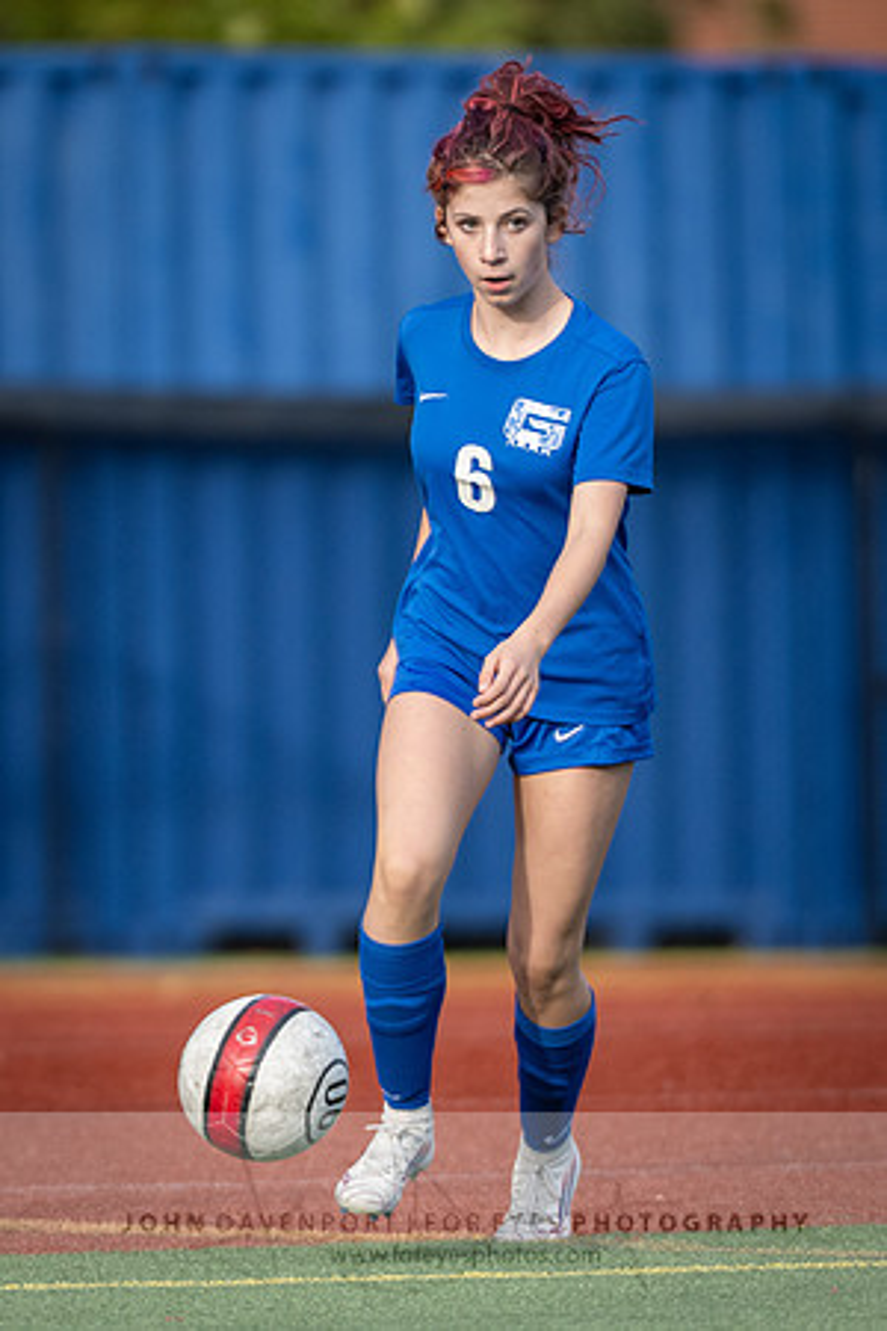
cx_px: 443
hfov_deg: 1.7
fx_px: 29681
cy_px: 709
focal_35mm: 803
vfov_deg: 2.6
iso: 900
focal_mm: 400
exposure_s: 1/1000
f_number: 4
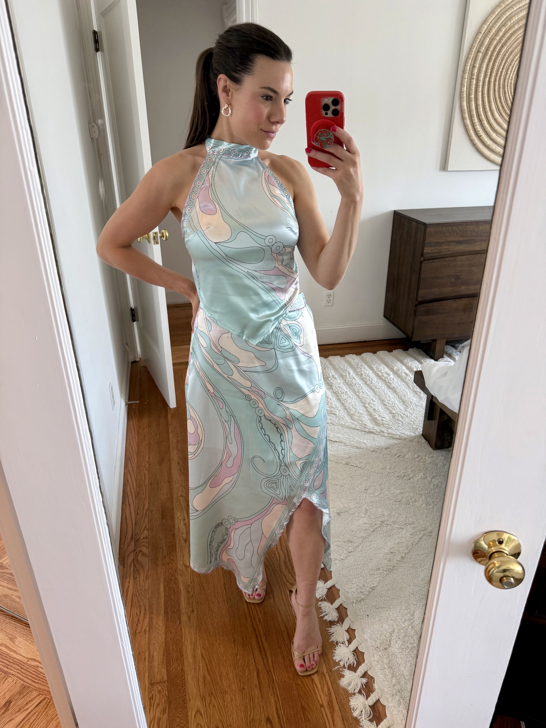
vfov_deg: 71.6
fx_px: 505
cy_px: 364
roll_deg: -0.5
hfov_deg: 56.8
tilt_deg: -26.0
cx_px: 273
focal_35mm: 24
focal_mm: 6.76
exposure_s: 1/120
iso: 160
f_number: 1.78
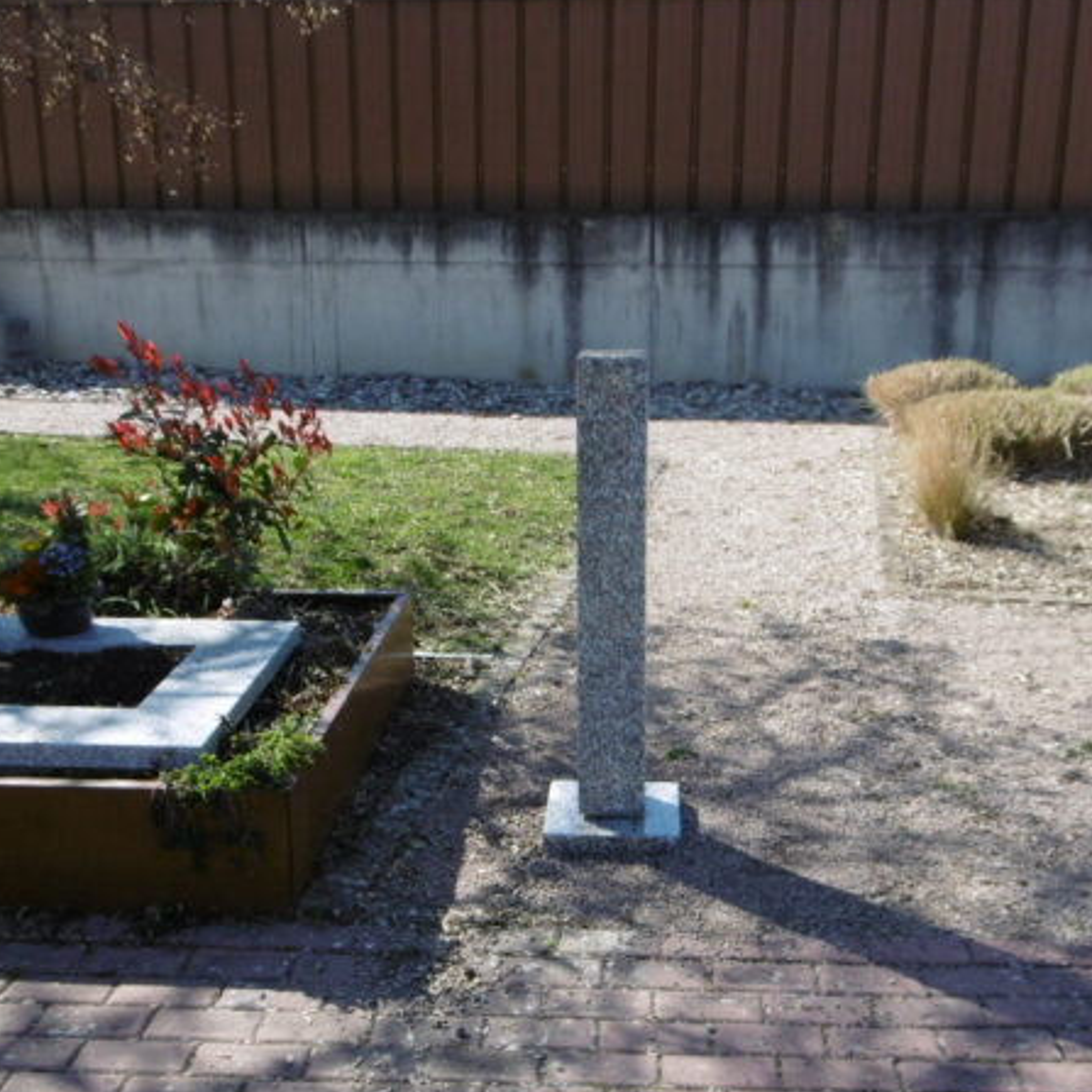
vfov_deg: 43.7
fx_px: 1356
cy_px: 623
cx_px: 586
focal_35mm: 38
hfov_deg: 43.8
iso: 100
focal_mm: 4.3
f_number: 3.1
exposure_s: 1/500
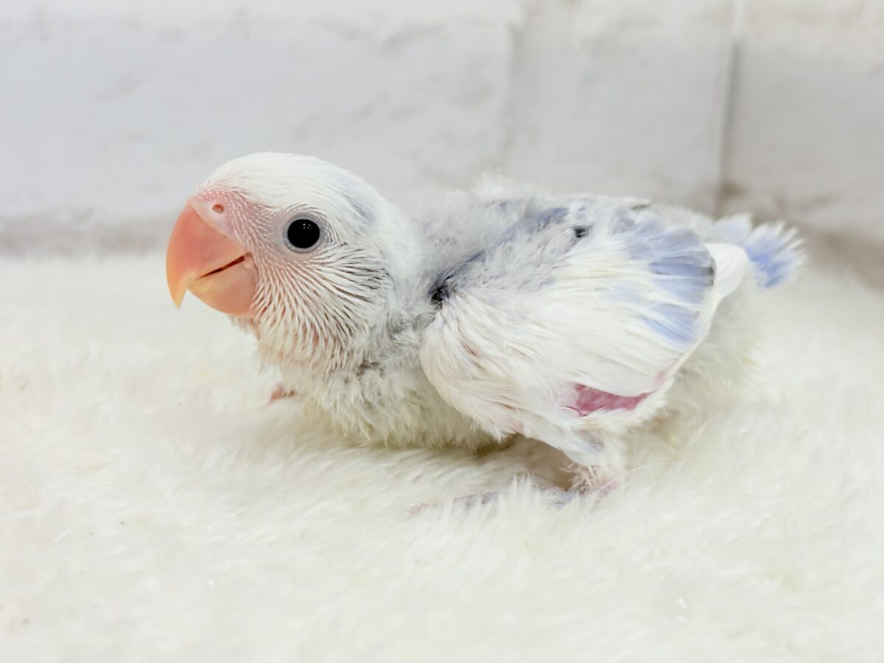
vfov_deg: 28.0
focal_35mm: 52
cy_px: 332
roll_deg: -2.0
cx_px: 442
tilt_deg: -14.8
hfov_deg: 36.8
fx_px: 1328
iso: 64
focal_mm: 5.96
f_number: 1.6
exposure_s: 1/100
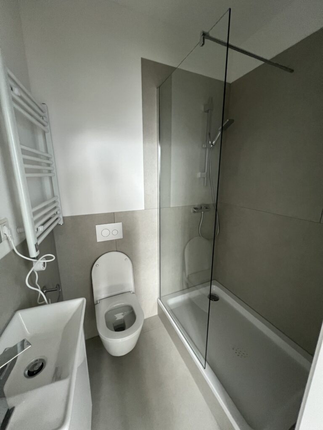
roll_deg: -1.0
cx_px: 162
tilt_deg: -12.9
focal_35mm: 13
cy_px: 215
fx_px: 162
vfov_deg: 106.2
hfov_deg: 89.9
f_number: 1.8
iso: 320
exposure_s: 1/60
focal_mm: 1.57
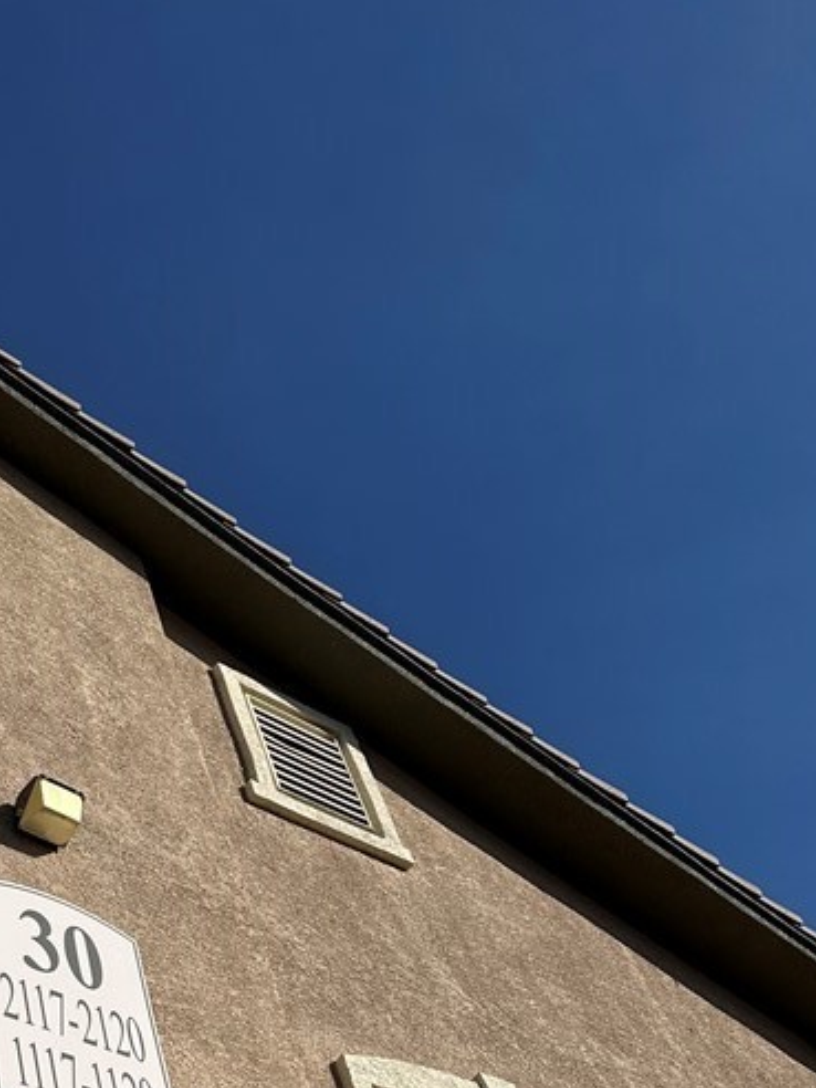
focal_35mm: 50
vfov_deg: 35.3
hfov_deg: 27.9
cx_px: 64
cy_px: 1037
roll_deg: +14.9
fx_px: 1572
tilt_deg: +40.2
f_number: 1.78
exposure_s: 1/9709
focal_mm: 6.86
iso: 80
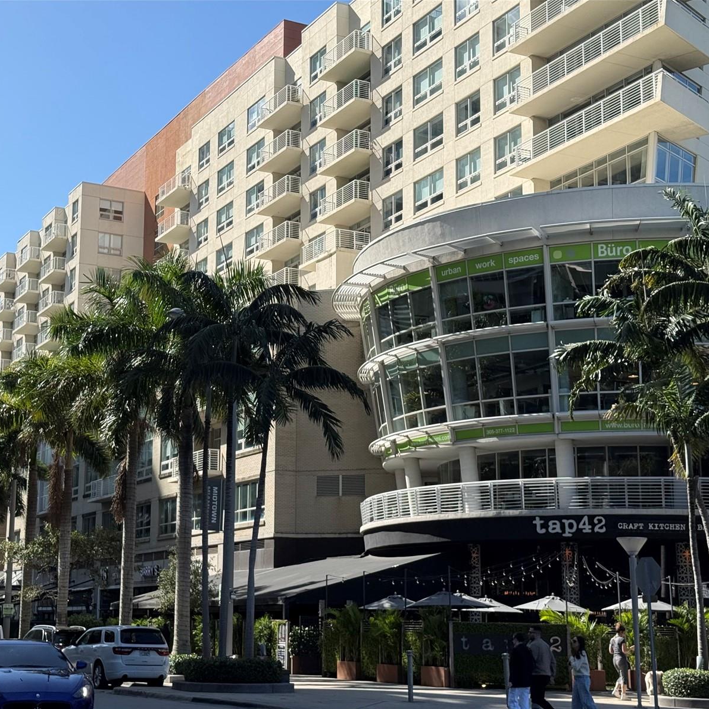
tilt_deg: +13.5
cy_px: 357
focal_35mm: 57
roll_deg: -0.2
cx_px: 270
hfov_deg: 29.9
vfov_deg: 30.0
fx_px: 1321
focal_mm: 6.76
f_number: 1.78
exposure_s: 1/3704
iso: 64
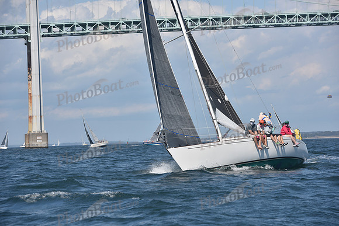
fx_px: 1224
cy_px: 113
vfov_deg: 10.6
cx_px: 170
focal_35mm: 130
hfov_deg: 15.8
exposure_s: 1/1000
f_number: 6.3
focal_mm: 130
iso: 250
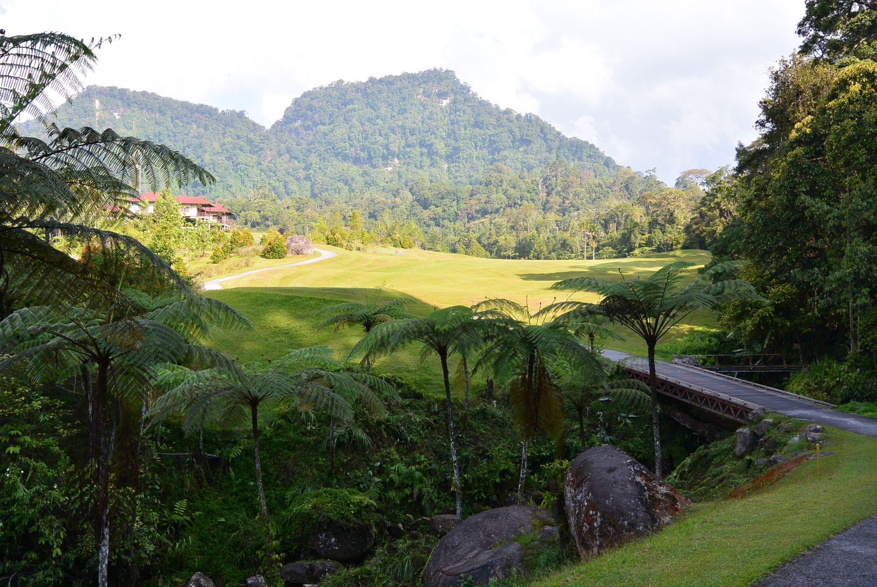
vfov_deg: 45.1
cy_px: 294
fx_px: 707
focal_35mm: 29
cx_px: 438
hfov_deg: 63.6
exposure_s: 1/320
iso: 100
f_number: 4
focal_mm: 11
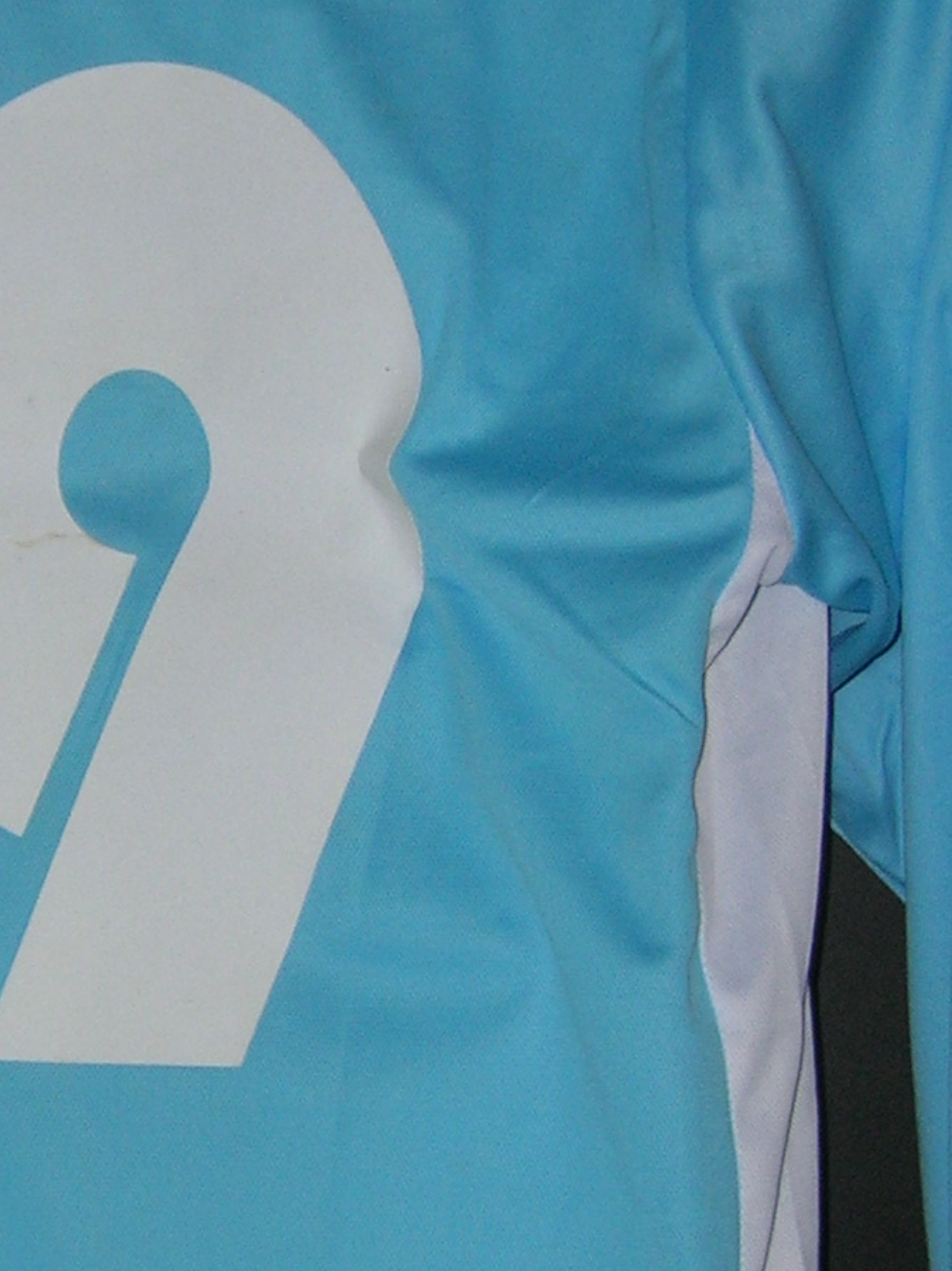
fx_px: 3594
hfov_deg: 14.9
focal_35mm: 98
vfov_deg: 20.0
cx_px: 32
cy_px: 652
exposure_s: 1/60.1
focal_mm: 5.7
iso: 50
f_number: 2.9
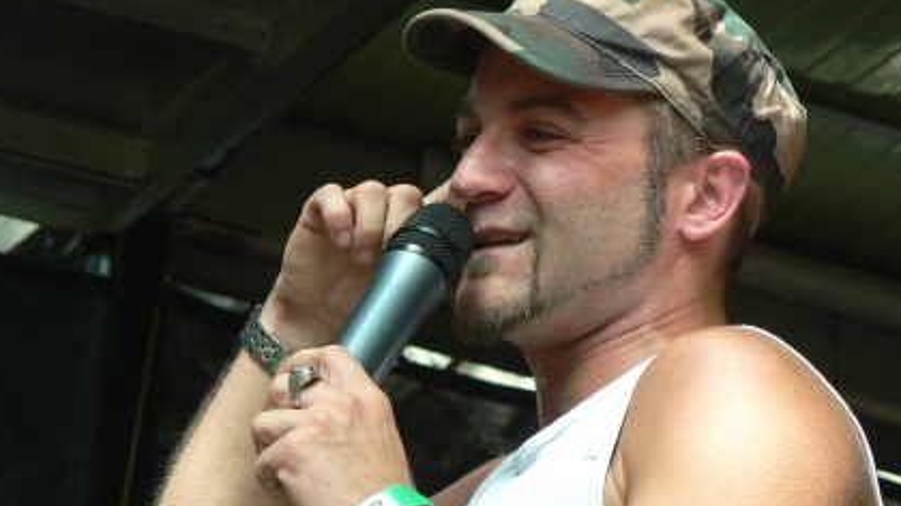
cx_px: 493
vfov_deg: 5.1
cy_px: 395
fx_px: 5685
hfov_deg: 9.1
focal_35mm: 238
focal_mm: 26.2
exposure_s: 1/80
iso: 64
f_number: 3.6
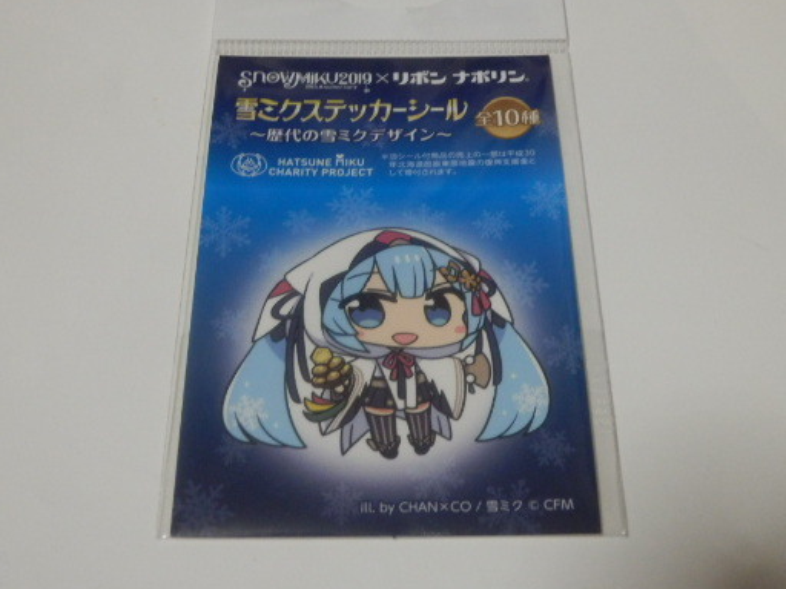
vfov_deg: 26.6
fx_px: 1249
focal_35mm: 55
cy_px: 285
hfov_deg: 34.9
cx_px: 368
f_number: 4.2
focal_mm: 7.9
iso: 800
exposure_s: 1/30
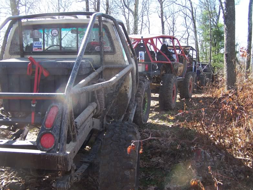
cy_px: 97
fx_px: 285
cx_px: 124
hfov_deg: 47.8
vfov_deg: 36.8
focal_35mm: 39
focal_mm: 6.3
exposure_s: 1/180
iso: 80
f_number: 2.8
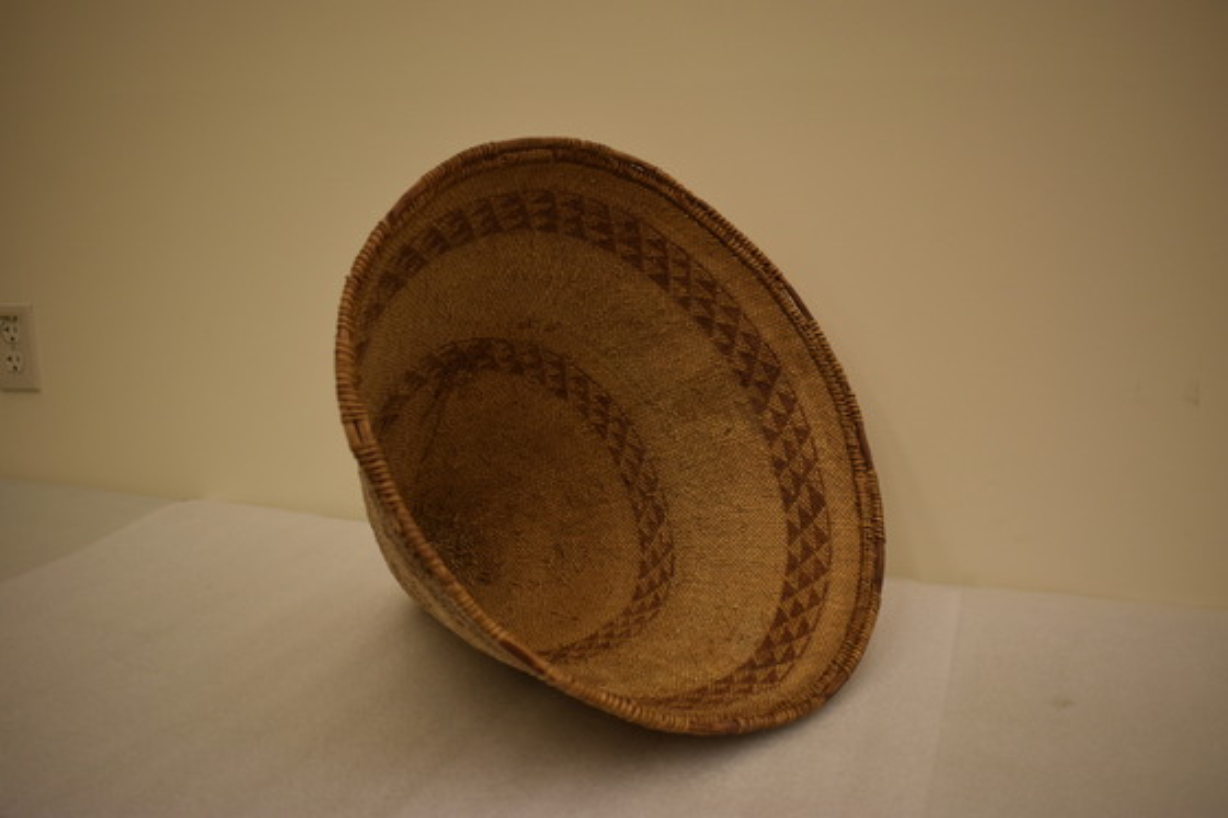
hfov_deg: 55.1
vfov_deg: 38.3
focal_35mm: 34
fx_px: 1176
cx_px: 614
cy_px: 409
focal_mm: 23
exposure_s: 1/60
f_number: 4
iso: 400
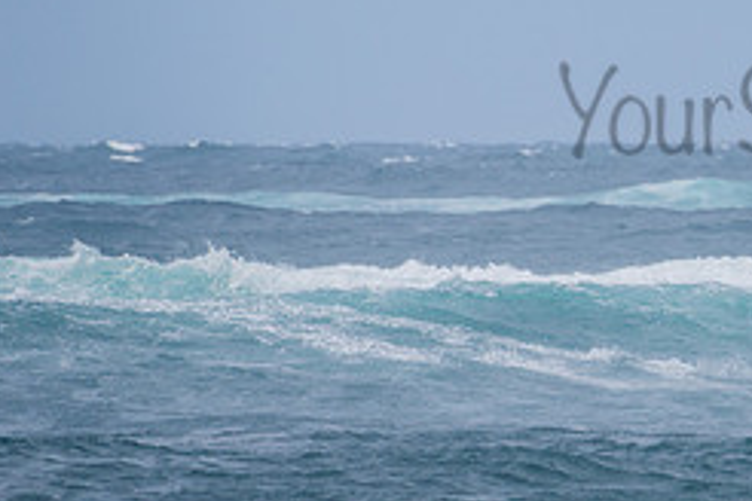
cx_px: 1042
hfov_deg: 1.4
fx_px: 30182
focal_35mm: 1445
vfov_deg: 1.0
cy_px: 81
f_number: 5.6
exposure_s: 1/2000
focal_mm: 500
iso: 140
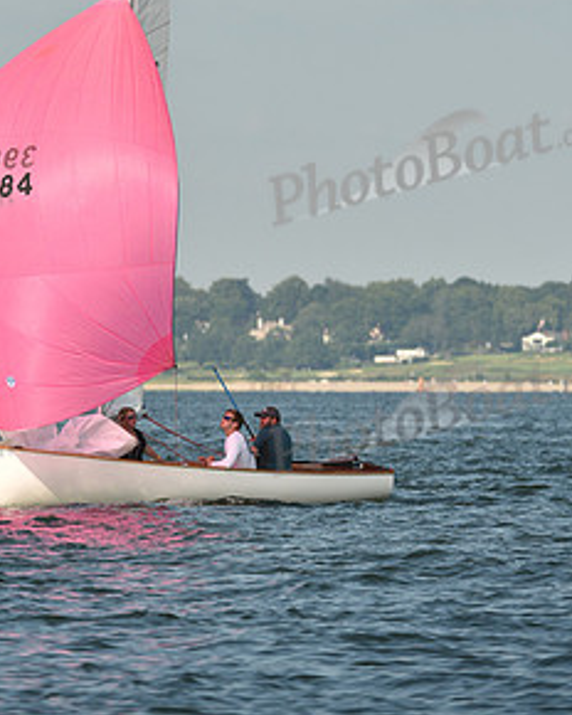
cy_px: 69
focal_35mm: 544
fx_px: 11512
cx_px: 142
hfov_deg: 2.8
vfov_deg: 3.6
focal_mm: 290
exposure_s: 1/1250
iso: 250
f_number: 6.3
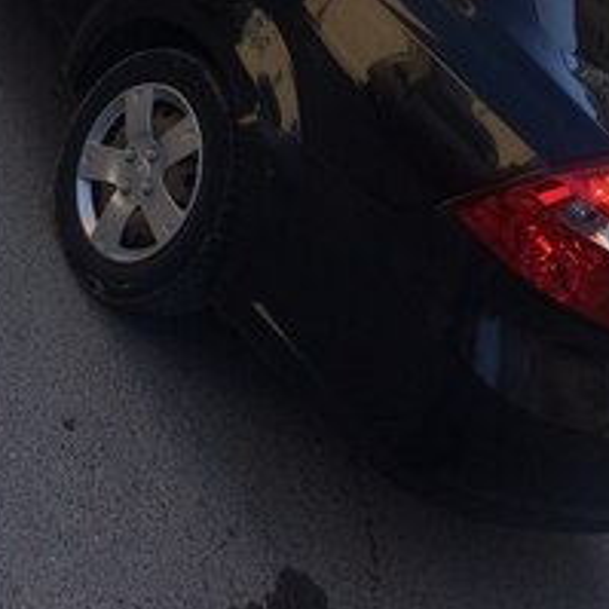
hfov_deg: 26.8
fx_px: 1274
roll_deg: -33.2
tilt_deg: -12.4
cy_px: -77
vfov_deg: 24.8
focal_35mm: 64
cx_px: 233
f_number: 2.2
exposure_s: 1/912
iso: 32
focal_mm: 4.15
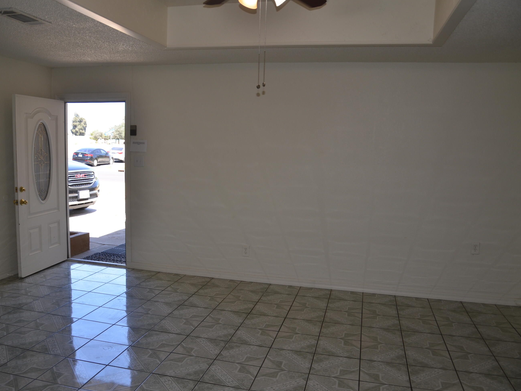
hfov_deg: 59.9
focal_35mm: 30
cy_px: 196
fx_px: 452
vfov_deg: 46.8
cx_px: 243
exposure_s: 1/250
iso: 200
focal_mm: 18
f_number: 4
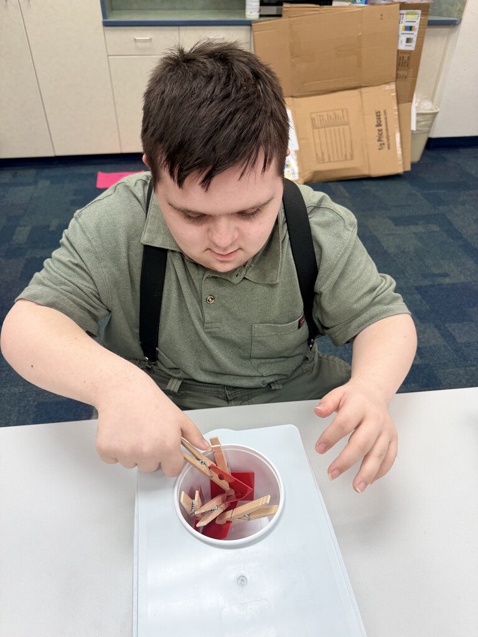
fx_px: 442
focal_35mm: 24
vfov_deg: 71.6
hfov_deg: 56.8
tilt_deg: -39.2
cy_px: 318
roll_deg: -1.1
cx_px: 239
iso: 100
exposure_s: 1/120
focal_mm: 6.76
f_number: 1.78
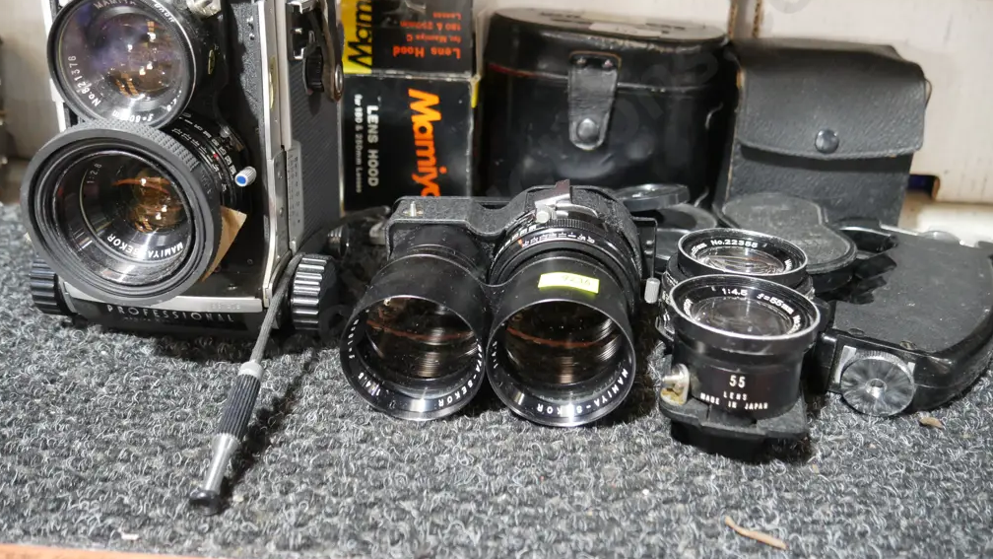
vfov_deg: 37.5
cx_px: 497
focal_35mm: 31
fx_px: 816
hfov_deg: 62.6
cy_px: 209
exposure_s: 1/60
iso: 2000
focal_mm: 14
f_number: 3.5
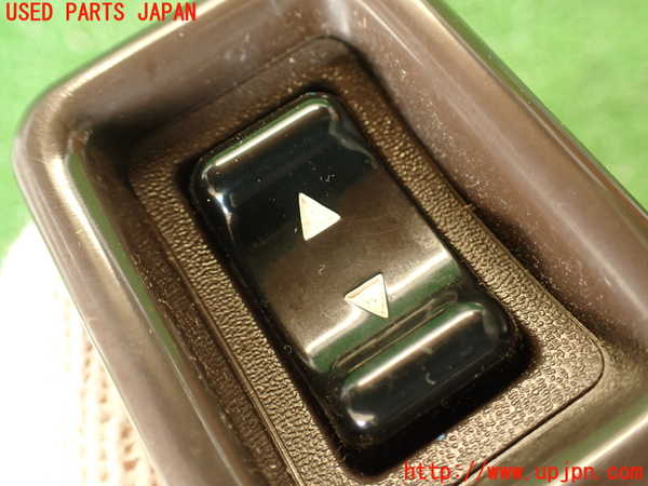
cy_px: 243
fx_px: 599
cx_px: 324
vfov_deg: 44.2
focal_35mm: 32
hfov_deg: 56.8
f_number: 2.4
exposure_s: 1/30
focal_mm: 5.79
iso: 320
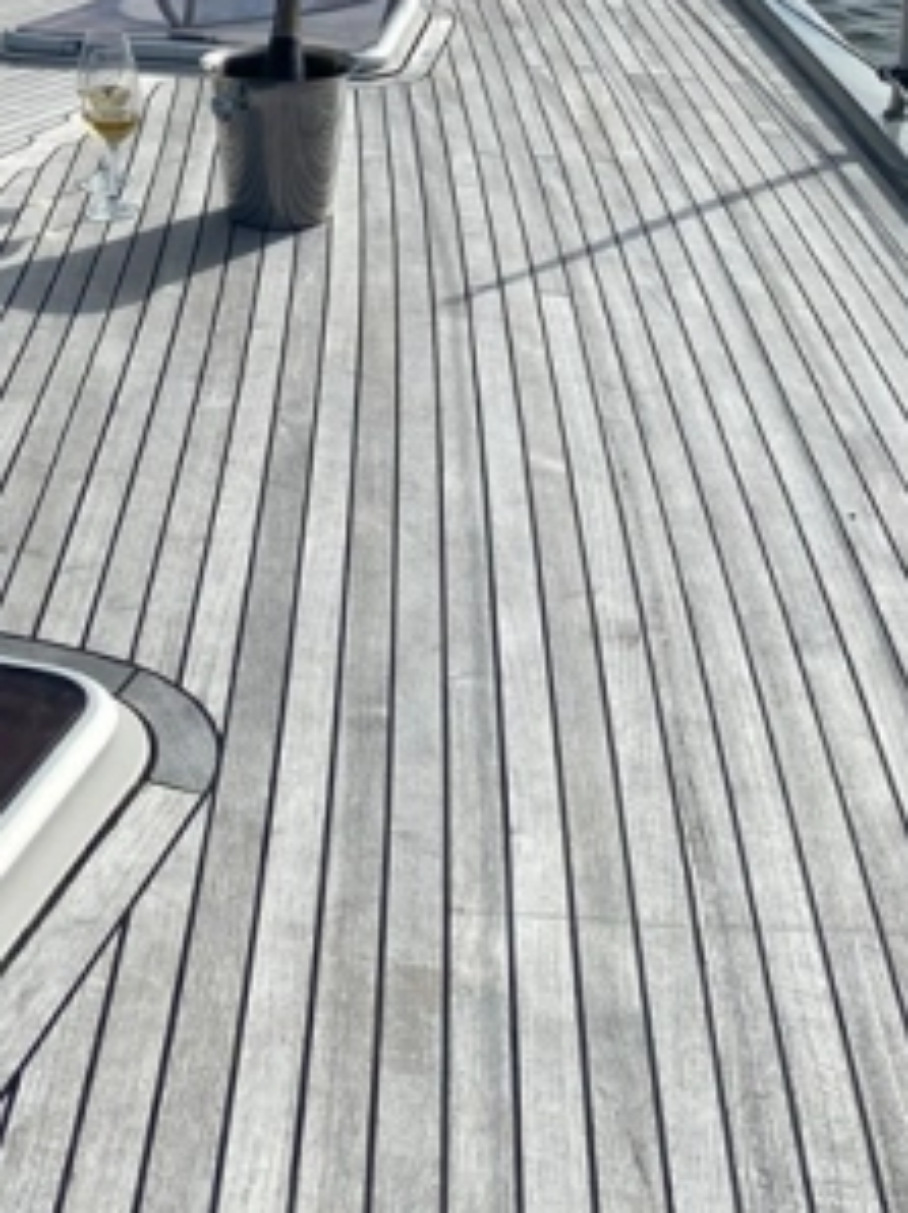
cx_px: 314
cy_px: -20
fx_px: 2242
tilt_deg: -9.6
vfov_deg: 28.3
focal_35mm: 64
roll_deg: -3.5
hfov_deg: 22.8
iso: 32
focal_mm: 4.25
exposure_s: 1/8197
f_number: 1.8
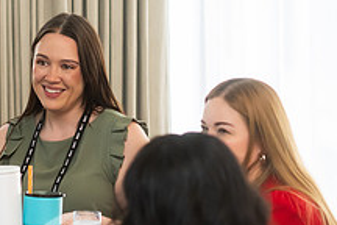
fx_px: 2424
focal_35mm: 259
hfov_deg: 7.9
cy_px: 97
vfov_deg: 5.3
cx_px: 45
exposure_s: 1/160
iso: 1250
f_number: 3.5
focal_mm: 85
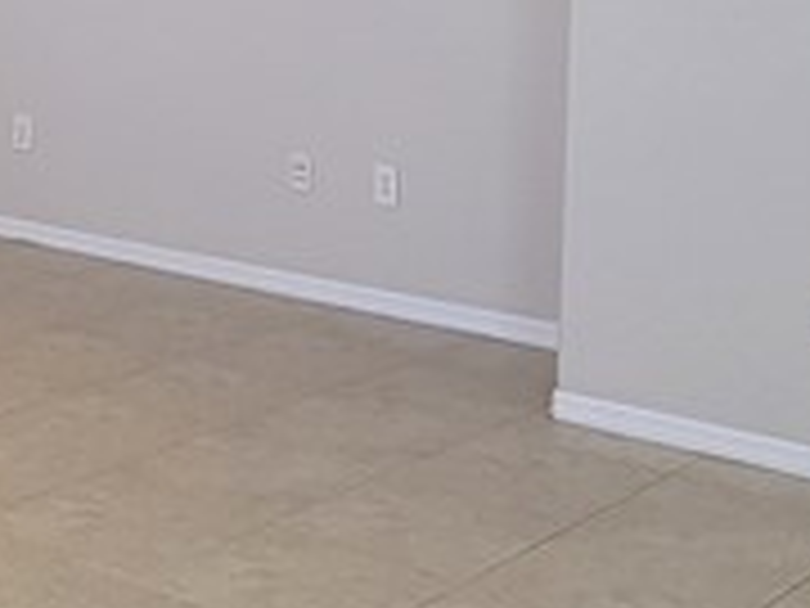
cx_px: -58
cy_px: -81
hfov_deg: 24.7
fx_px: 1732
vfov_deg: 19.0
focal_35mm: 74
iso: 160
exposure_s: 1/60
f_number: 2.2
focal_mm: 2.2
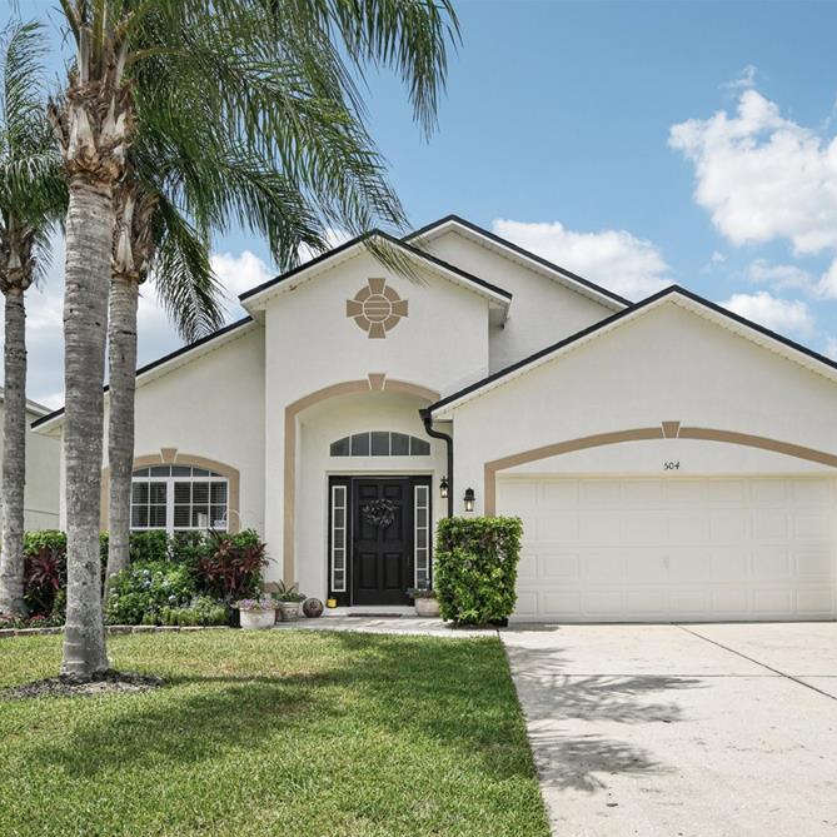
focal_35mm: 26
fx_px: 711
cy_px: 425
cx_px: 479
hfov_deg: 60.7
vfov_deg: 60.9
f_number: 8
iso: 400
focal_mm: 20
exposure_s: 1/1250
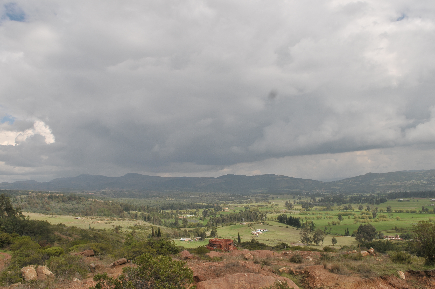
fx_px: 308
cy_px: 144
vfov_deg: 50.3
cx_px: 218
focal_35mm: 26
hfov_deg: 70.5
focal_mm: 17
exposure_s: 1/1250
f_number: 5.6
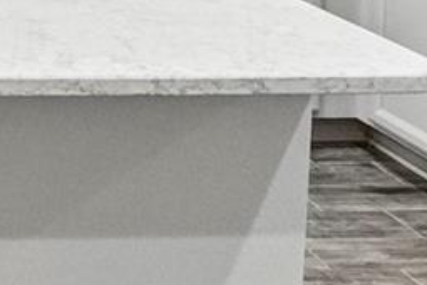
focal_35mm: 94
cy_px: -263
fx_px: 1115
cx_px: -323
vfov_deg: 12.9
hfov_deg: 17.8
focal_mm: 10
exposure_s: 1/30
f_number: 8
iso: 1600
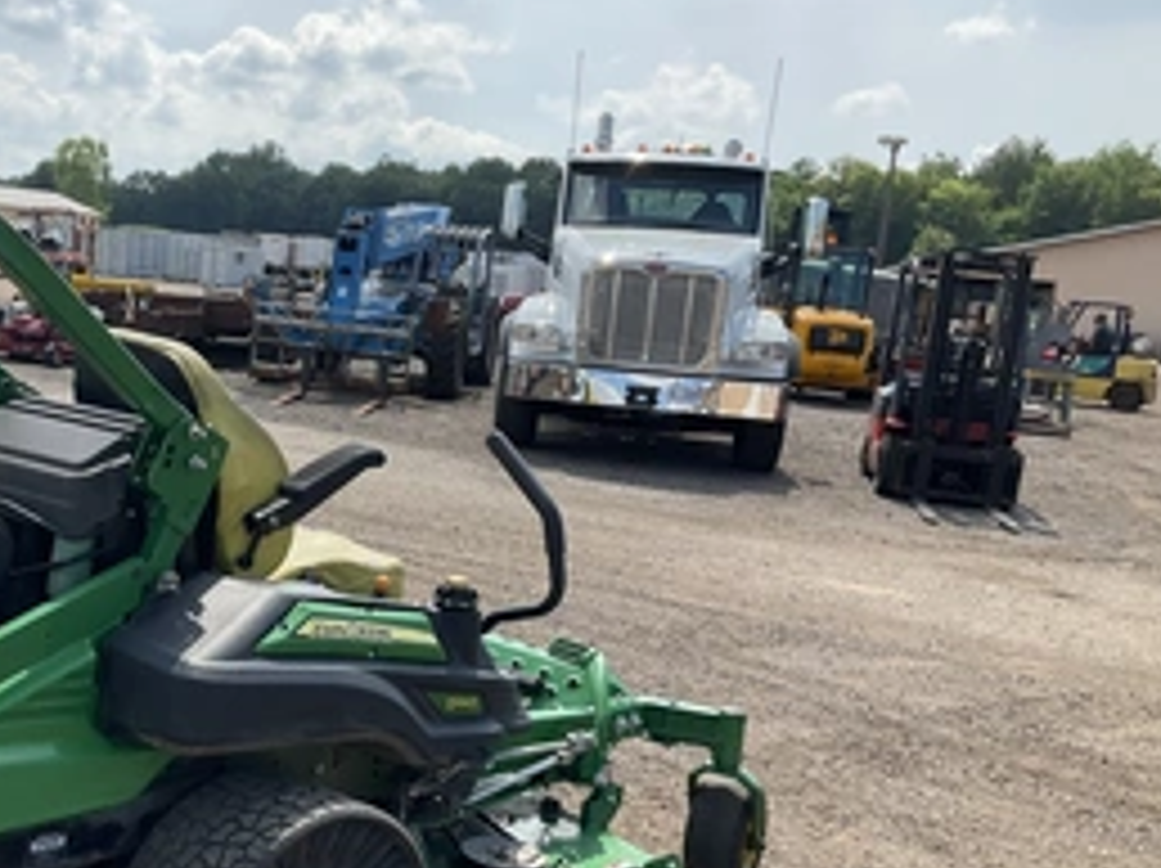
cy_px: 558
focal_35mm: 45
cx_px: 297
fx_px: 1508
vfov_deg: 31.9
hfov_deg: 41.0
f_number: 1.8
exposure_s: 1/1144
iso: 25
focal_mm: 3
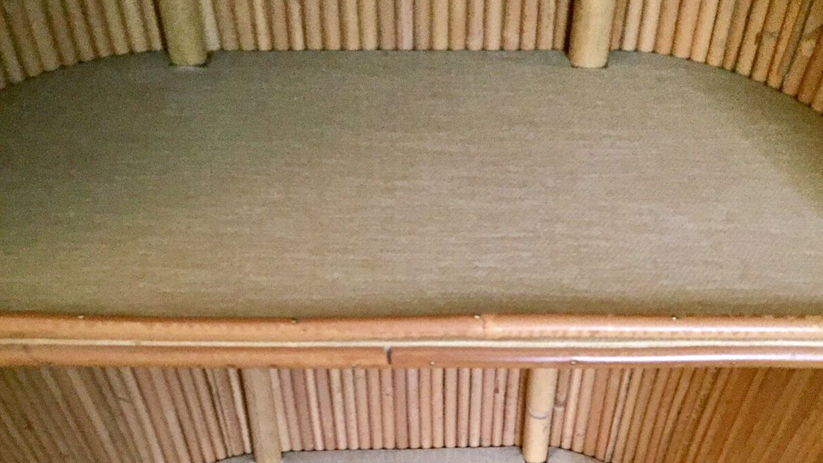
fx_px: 939
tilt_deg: -51.4
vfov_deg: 26.1
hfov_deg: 47.3
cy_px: 475
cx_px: 416
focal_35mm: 43
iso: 1000
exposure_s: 1/17
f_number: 2.2
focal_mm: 4.15
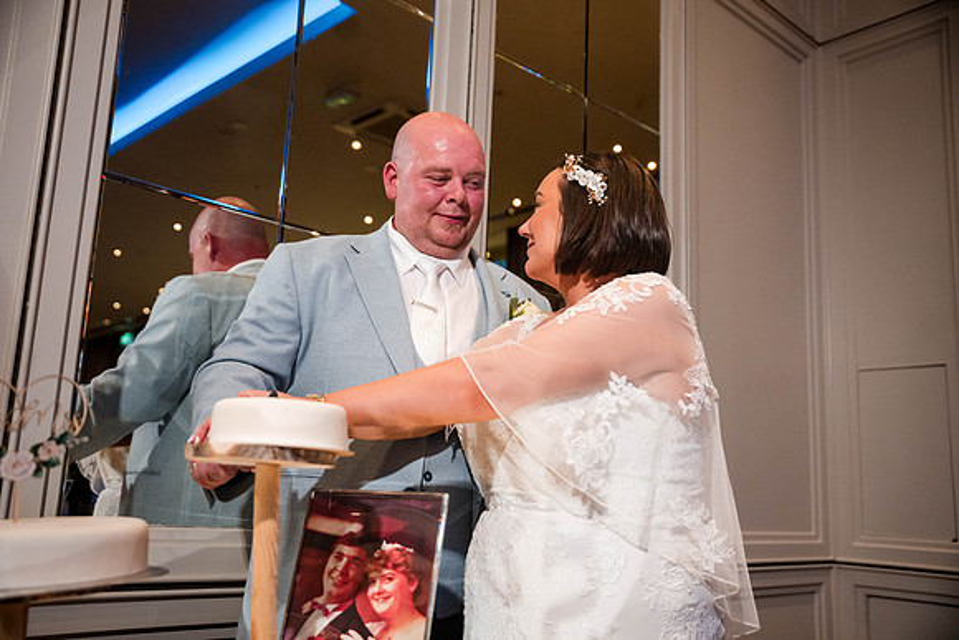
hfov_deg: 55.2
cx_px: 480
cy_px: 320
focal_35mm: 34
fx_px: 917
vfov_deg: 38.5
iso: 4000
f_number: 2.8
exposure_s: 1/500
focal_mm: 34.4
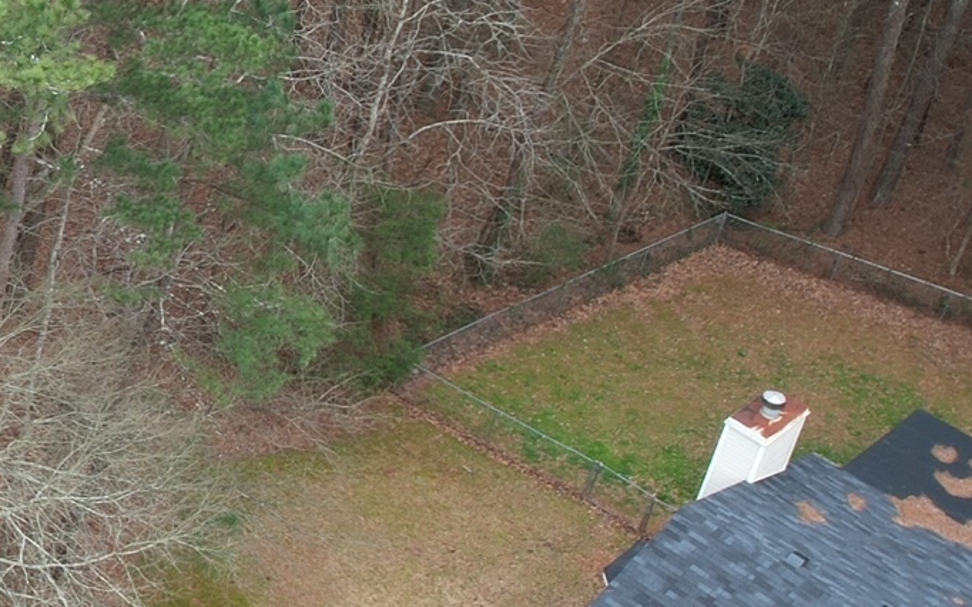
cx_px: -553
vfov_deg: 14.4
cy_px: 127
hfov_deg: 19.5
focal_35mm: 90
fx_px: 2384
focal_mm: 8.38
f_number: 2.8
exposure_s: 1/160
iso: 100
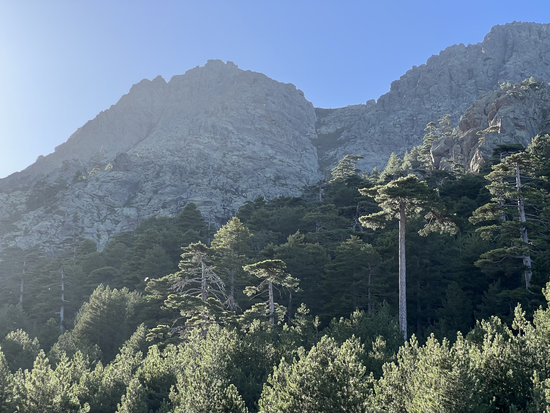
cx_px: 275
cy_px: 206
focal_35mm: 77
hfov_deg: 25.3
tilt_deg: +20.3
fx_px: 1223
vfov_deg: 19.1
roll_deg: +0.1
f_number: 2.8
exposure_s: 1/368
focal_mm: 9
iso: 32
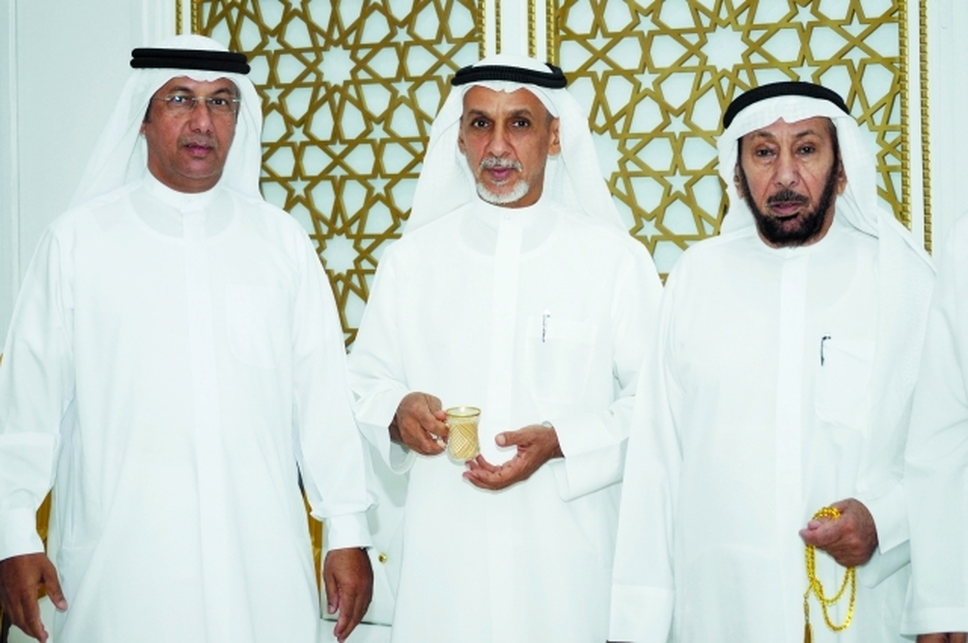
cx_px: 484
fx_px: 2215
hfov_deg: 24.6
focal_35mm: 82
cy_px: 322
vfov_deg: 16.5
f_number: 4.5
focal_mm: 55
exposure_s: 1/160
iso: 400
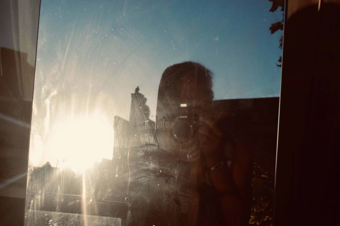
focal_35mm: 48
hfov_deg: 41.1
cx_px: 170
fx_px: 453
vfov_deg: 28.1
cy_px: 113
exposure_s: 1/1600
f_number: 14
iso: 6400
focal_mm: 32
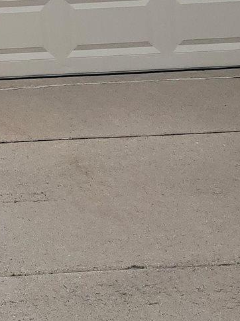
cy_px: -133
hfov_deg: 10.8
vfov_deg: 15.0
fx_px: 1147
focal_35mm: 124
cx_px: -264
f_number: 1.8
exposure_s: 1/692
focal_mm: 5.4
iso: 40
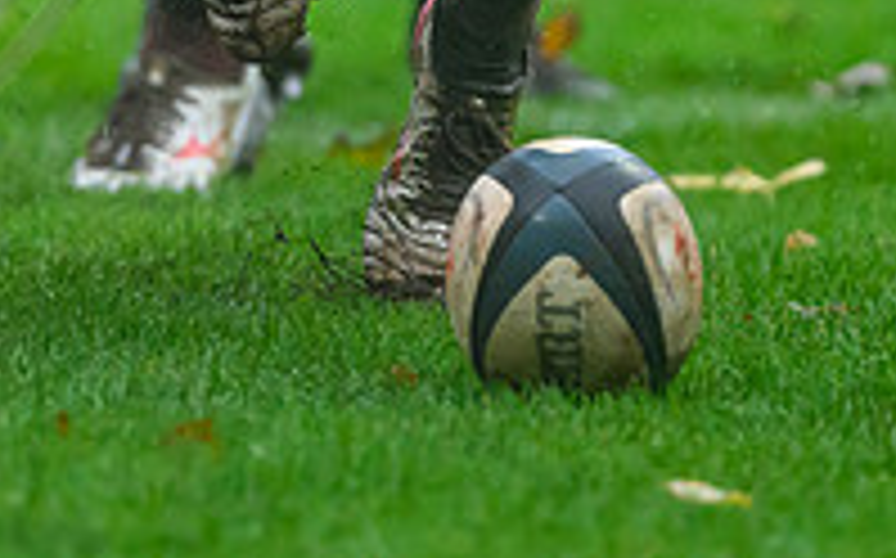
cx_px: 115
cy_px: 92
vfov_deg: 0.8
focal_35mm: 1582
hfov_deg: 1.3
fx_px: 38598
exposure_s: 1/2000
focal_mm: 400
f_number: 3.2
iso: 3200
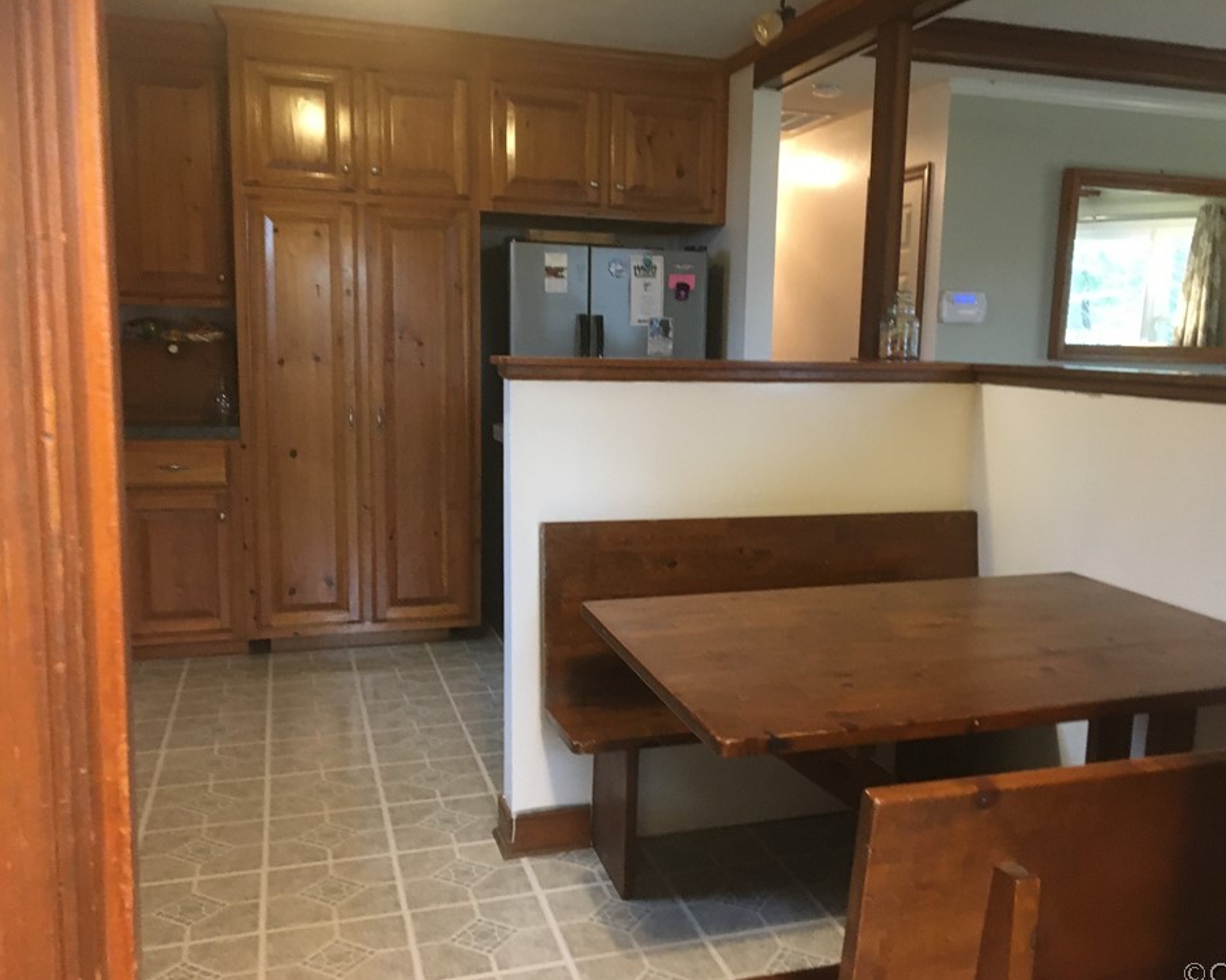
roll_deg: -1.9
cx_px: 662
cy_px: 493
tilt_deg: -6.7
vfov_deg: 47.1
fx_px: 1125
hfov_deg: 57.1
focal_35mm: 31
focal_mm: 4.15
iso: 200
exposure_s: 1/15
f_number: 2.2
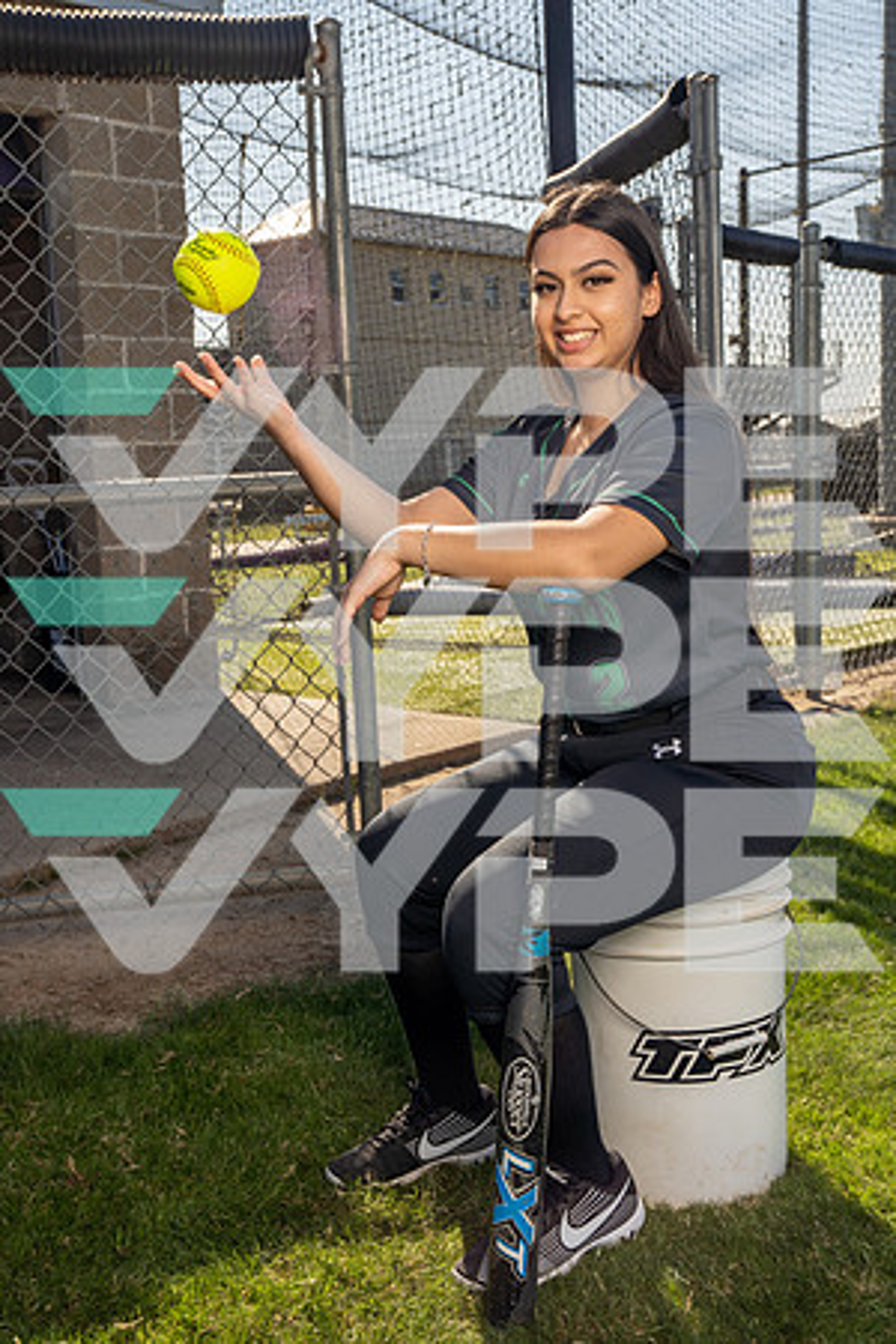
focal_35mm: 42
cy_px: 672
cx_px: 448
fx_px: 1568
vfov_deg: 46.4
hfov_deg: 31.9
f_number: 8
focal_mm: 42
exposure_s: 1/250
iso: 125
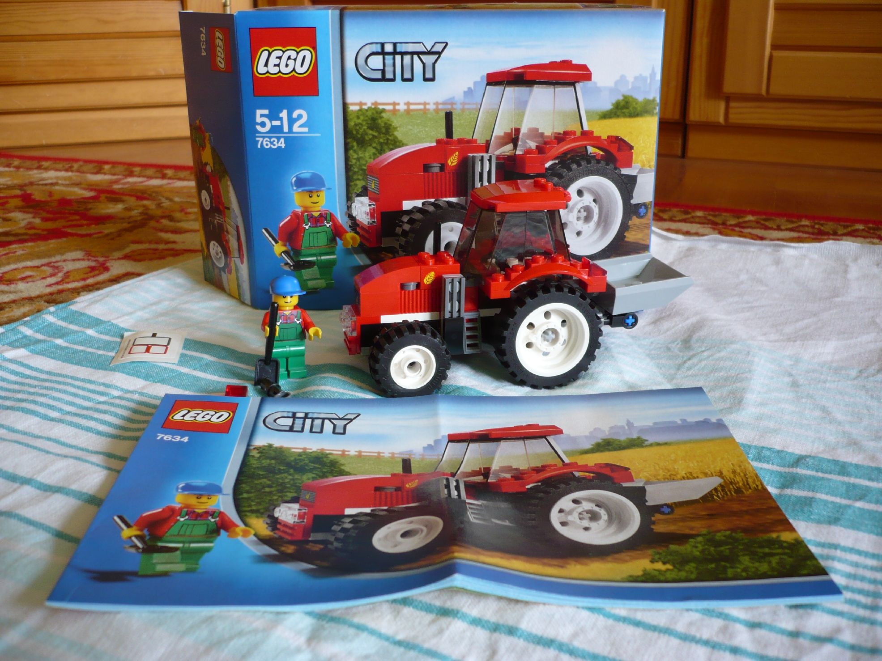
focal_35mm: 35
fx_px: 892
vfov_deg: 40.7
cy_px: 330
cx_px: 441
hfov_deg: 52.6
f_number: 2.8
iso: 100
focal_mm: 5.8
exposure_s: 1/30
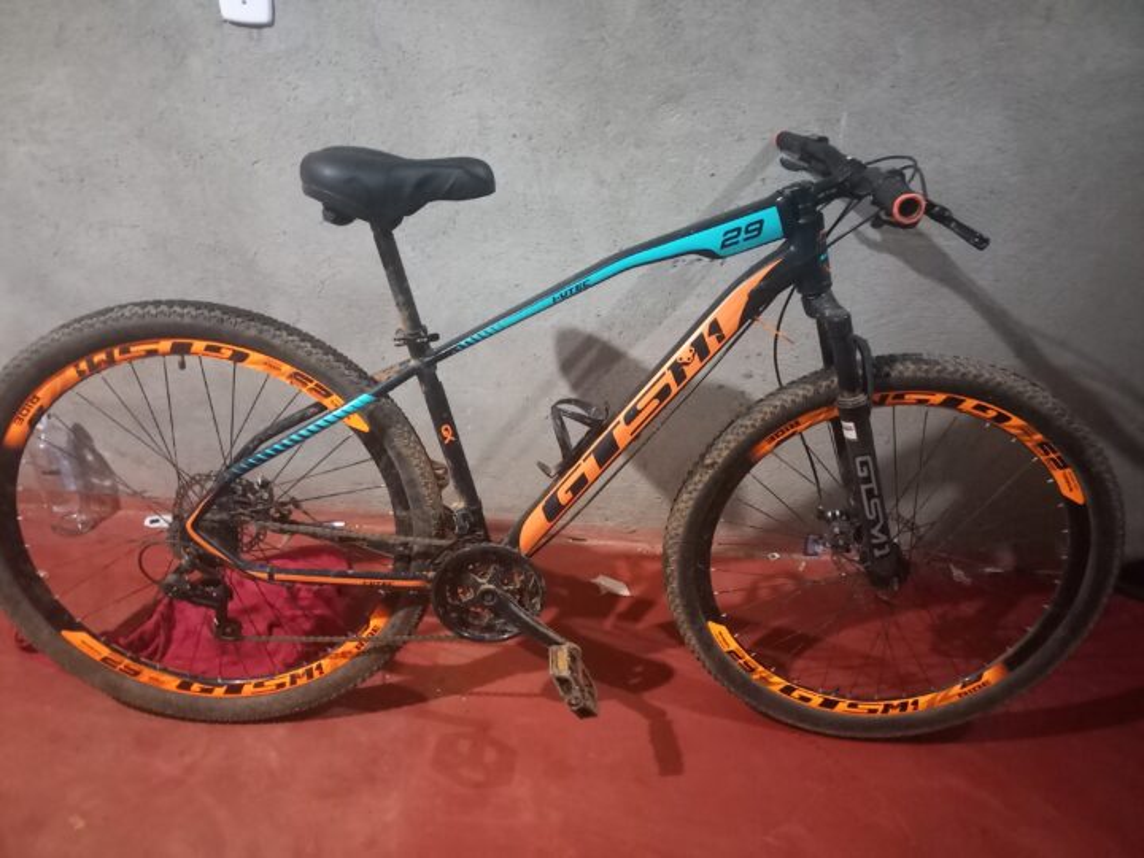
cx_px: 572
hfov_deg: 69.4
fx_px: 826
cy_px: 429
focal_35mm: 25
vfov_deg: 54.9
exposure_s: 1/13.3
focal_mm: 4.65
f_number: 1.8
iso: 3200
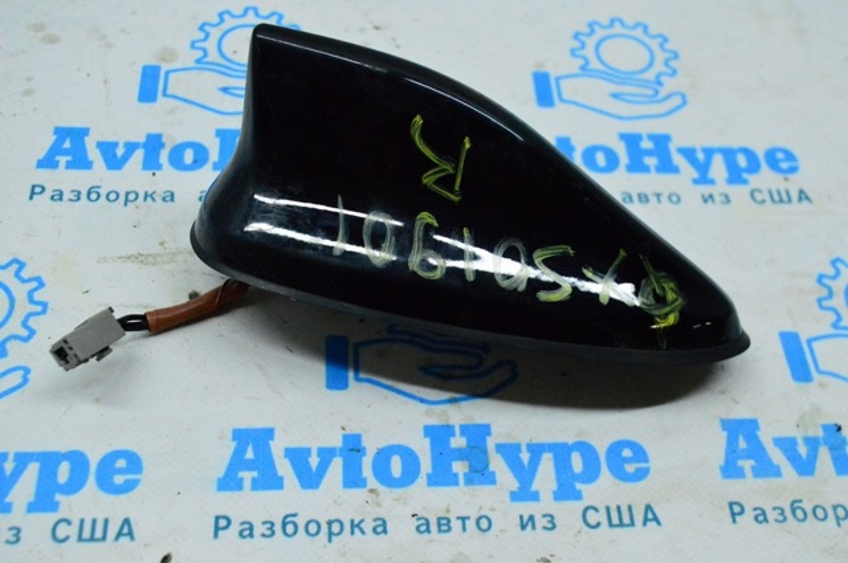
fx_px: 1129
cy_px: 282
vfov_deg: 28.0
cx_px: 424
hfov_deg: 41.2
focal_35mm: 48
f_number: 6.3
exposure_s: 1/640
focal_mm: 32
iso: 6400
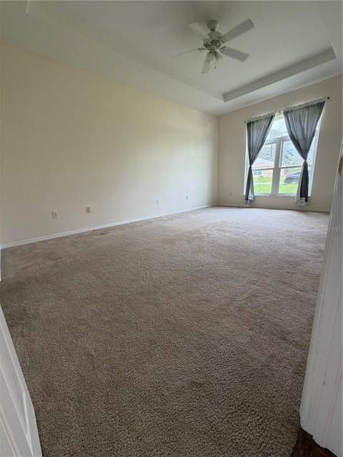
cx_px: 172
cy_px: 228
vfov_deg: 102.1
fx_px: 185
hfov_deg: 85.7
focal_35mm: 14
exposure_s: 1/121
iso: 160
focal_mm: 2.22
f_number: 2.2
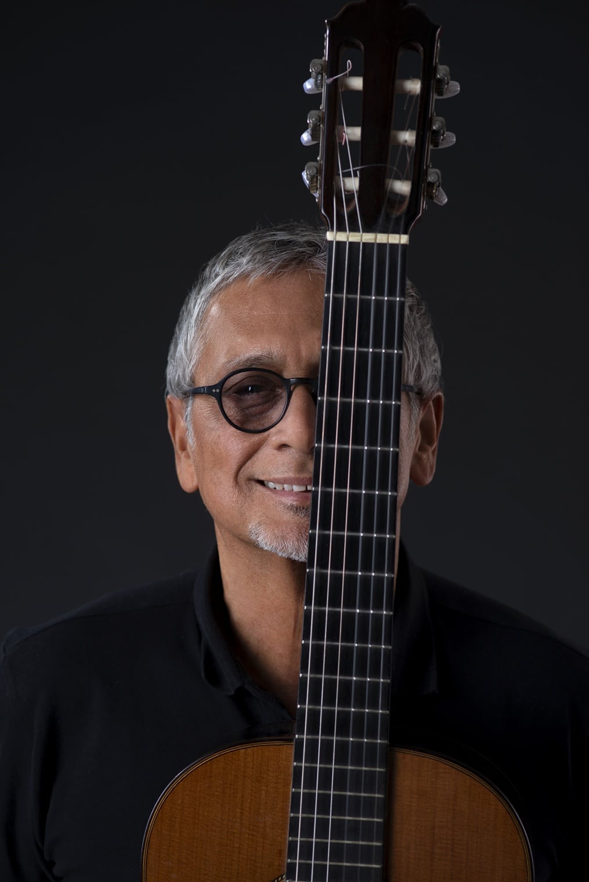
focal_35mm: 105
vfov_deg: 19.4
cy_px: 441
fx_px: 2574
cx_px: 294
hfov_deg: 13.1
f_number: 4
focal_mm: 105
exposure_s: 1/125
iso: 100
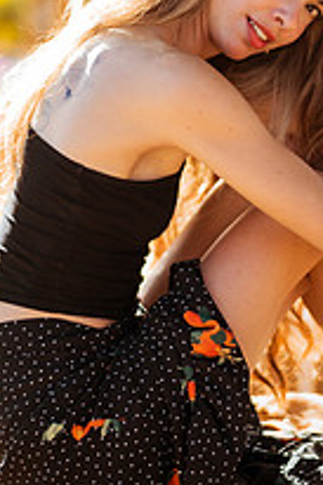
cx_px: 262
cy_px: 141
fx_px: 1712
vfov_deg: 16.1
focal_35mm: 127
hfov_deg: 10.7
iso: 50
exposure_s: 1/800
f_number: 1.4
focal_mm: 58
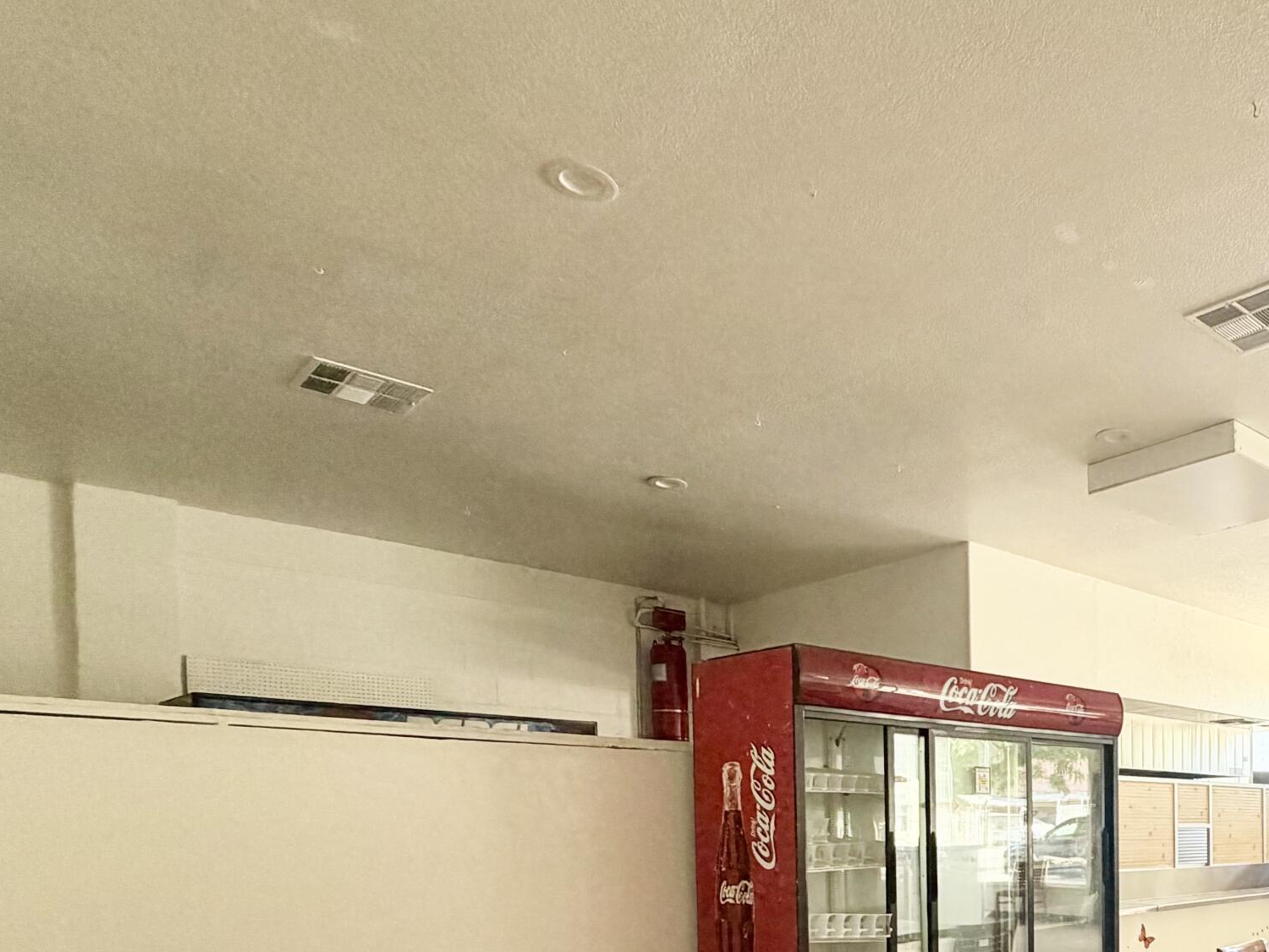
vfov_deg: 45.1
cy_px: 861
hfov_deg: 54.6
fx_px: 1026
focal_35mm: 28
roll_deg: +0.8
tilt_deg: -1.2
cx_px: 1157
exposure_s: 1/121
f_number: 2.2
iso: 160
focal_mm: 2.22
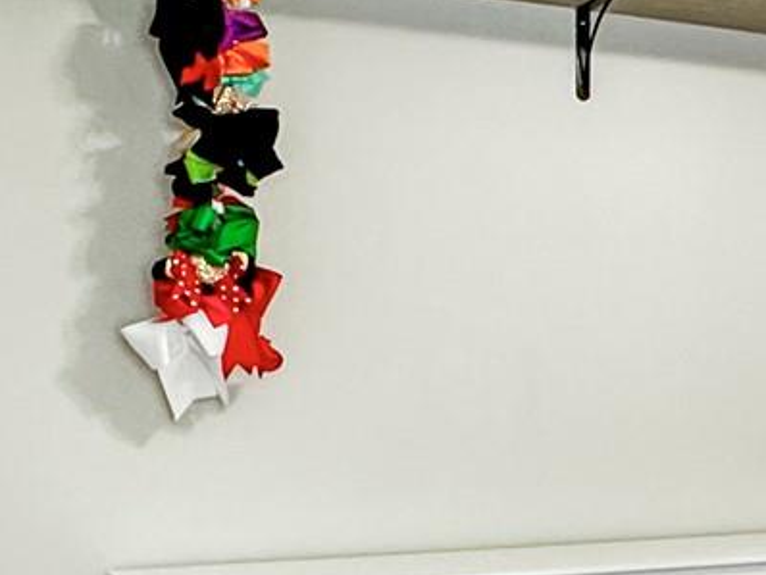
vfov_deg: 19.6
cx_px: 1137
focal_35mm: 72
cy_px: 640
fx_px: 1594
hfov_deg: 22.4
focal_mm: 2.22
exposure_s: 1/60
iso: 200
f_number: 2.2
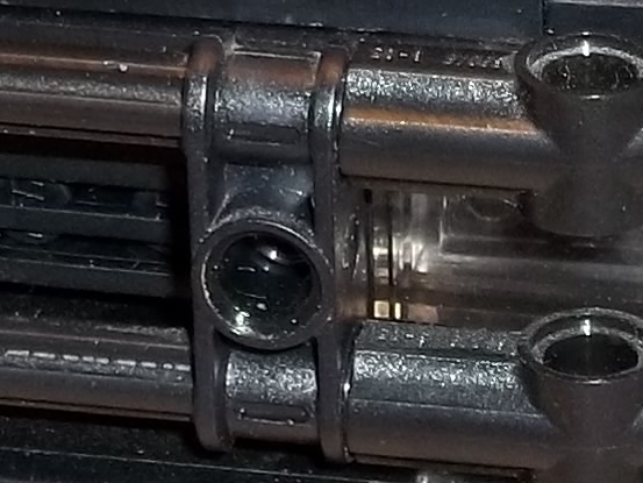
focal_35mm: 256
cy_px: -234
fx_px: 4756
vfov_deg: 5.8
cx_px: 510
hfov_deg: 7.7
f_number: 3.3
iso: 64
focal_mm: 5.9
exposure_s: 1/30
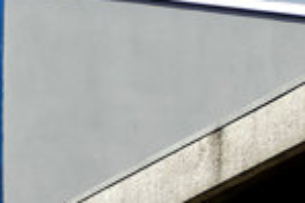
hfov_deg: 4.8
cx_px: -217
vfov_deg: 3.2
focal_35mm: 427
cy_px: 546
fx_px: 3614
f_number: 3.5
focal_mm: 22.6
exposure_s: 1/1600
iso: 125
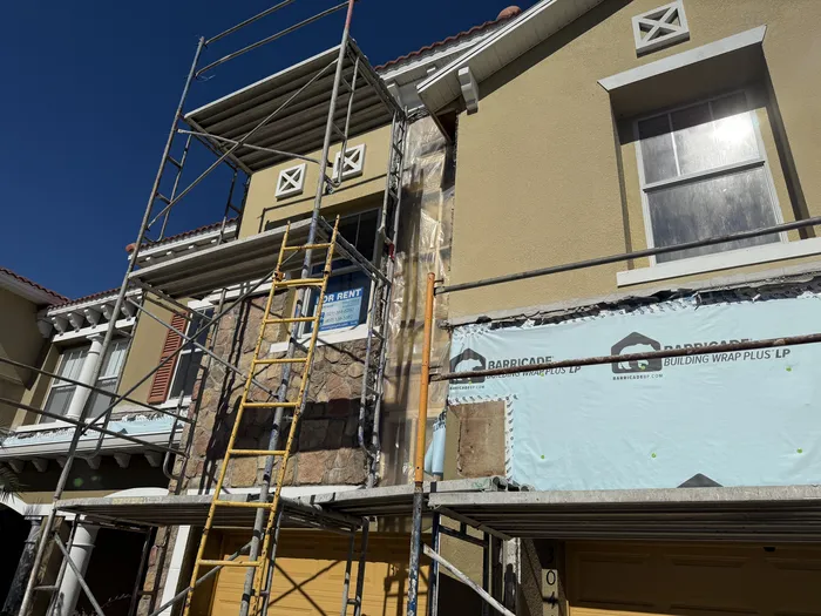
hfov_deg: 71.6
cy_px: 308
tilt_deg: +27.3
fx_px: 569
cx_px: 410
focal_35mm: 24
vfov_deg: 56.8
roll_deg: -5.7
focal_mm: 6.76
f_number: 1.78
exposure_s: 1/14286
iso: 64
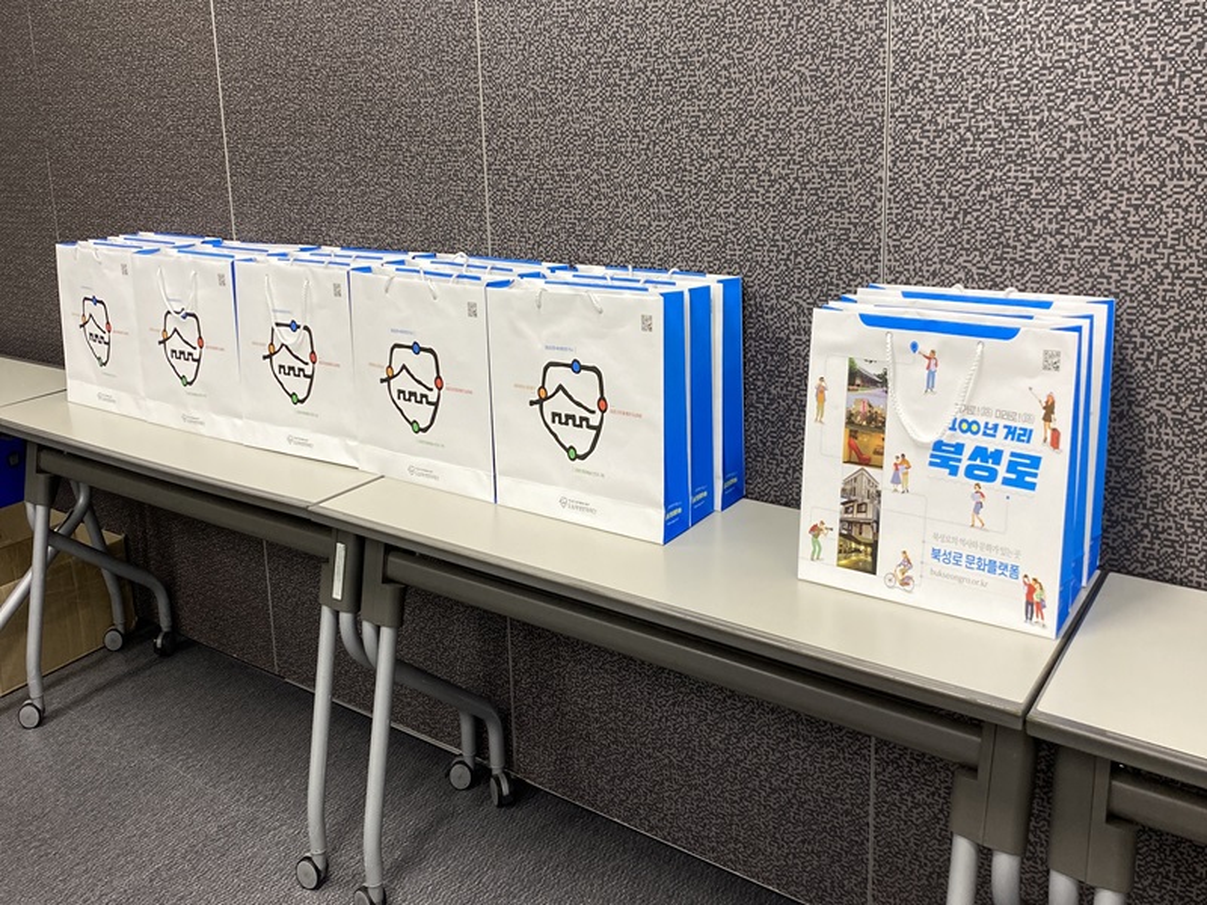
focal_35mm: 26
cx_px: 604
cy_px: 452
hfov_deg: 67.3
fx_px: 907
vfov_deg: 53.1
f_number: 1.8
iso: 100
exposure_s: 1/120
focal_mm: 4.25
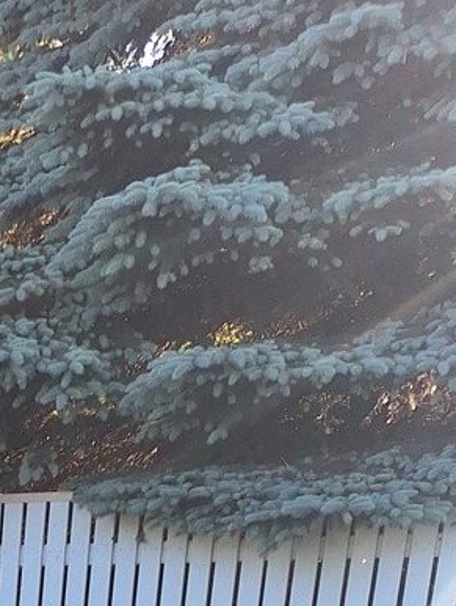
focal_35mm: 95
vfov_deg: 16.0
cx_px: -475
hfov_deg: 13.3
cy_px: 1223
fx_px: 1666
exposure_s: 1/238
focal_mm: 5.54
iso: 40
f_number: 1.8
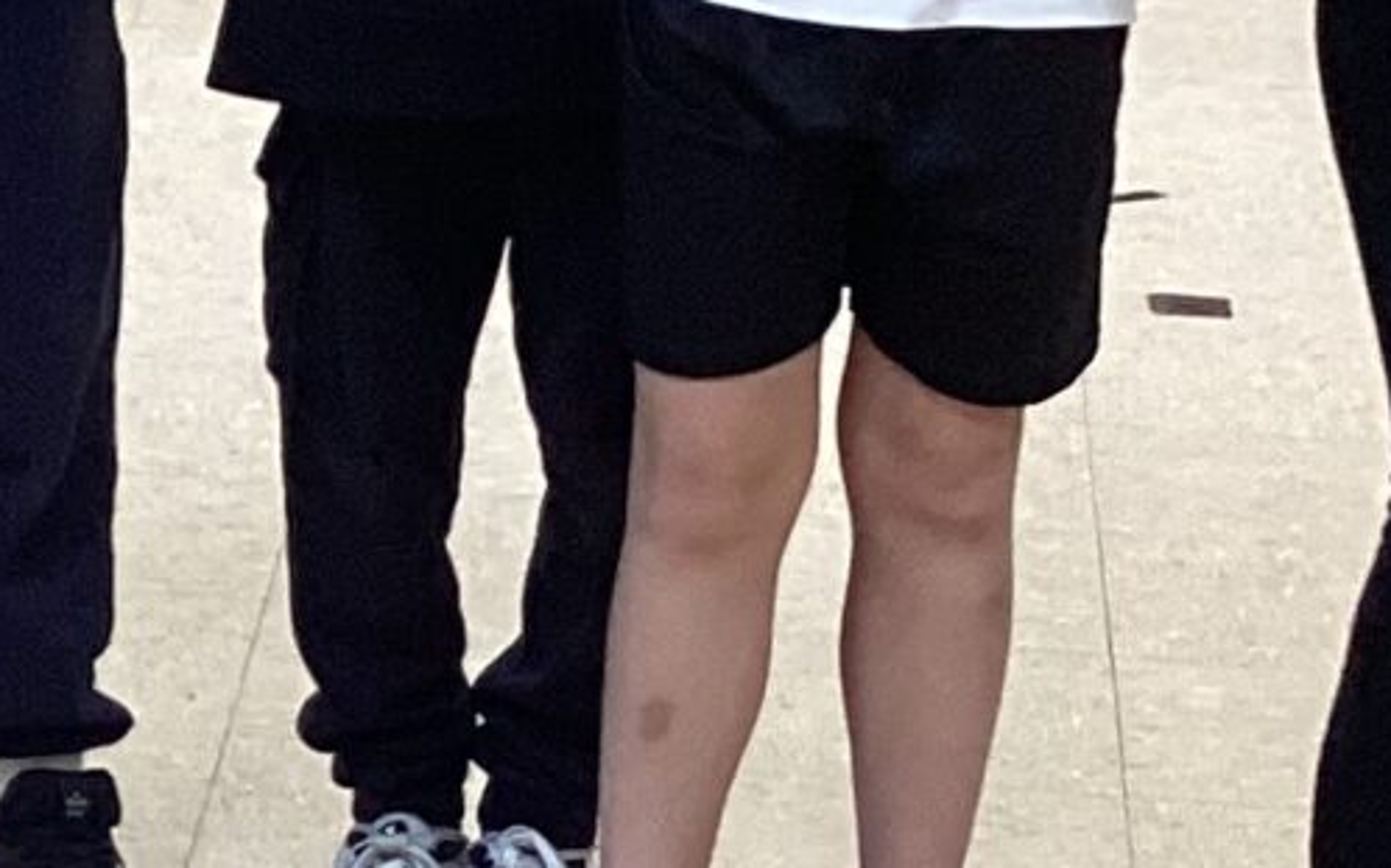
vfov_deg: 7.8
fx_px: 6405
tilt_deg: -19.2
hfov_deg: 11.9
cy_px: 555
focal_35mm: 169
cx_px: -561
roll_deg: +0.5
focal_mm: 3.3
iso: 125
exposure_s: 1/50
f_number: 2.4
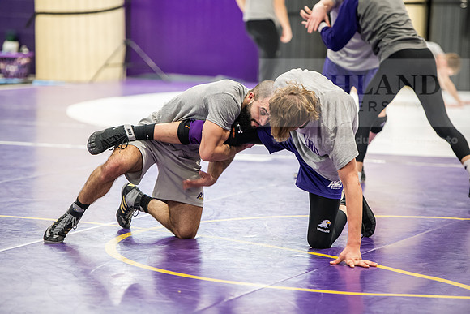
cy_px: 157
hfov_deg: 12.1
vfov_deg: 8.1
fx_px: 2220
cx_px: 235
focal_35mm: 170
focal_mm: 170
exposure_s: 1/200
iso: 2000
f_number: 3.2
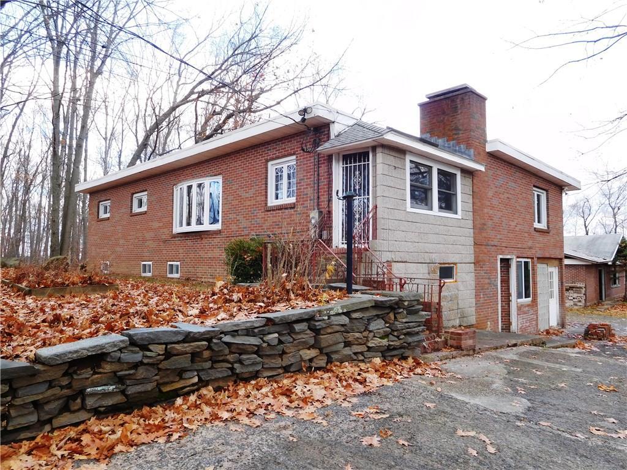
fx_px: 453
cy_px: 235
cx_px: 314
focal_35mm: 25
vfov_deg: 54.9
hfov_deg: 69.4
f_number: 3.4
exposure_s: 1/100
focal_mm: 4.5
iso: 125
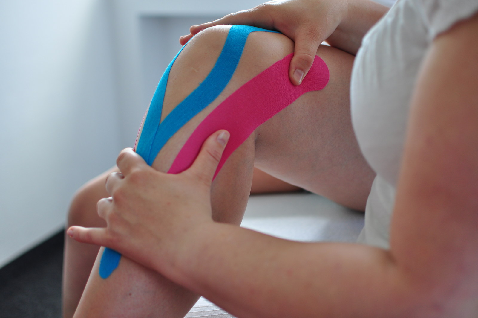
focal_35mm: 52
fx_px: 696
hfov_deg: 37.9
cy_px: 159
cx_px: 239
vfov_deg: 25.7
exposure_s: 1/160
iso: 200
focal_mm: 35
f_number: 2
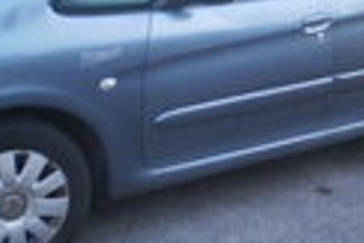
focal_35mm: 72
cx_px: 273
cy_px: 60
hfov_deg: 27.7
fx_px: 728
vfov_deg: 18.8
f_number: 3.5
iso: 125
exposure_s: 1/8
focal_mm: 7.4
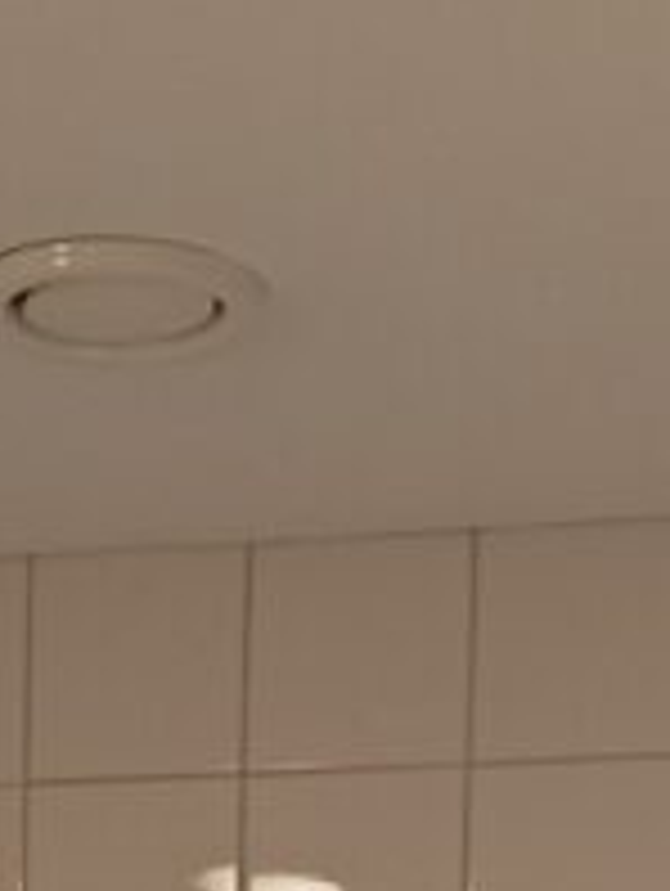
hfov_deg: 10.2
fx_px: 3734
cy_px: 1998
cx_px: 106
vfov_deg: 11.6
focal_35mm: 145
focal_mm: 4.27
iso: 443
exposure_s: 1/33.3
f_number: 1.8
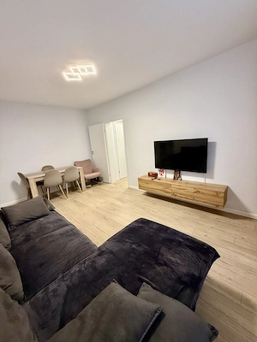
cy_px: 171
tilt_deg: -11.4
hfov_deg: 85.7
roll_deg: +3.7
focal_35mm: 14
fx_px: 139
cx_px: 128
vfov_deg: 102.1
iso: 320
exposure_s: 1/50
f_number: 2.2
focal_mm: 2.22
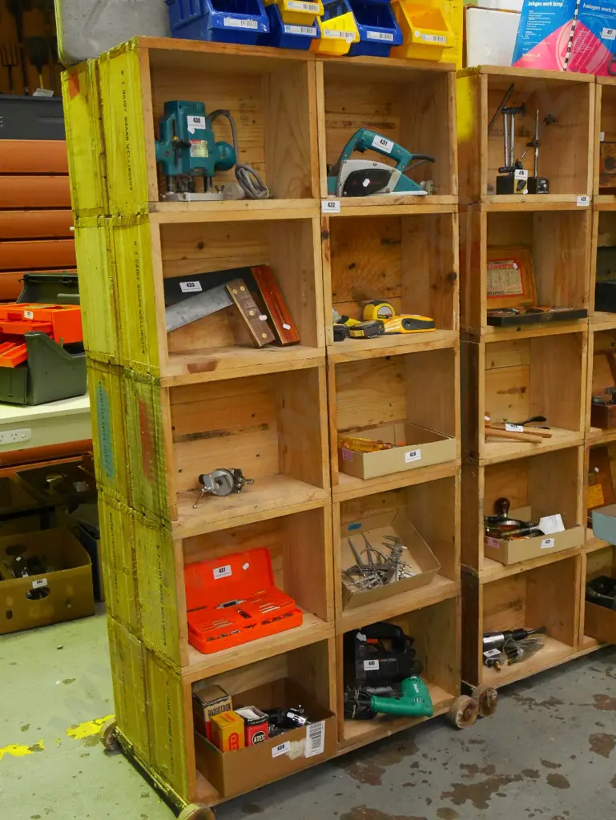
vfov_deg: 46.8
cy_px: 410
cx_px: 308
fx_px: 948
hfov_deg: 36.0
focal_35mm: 40
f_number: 4.6
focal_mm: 20
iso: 3200
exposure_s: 1/60
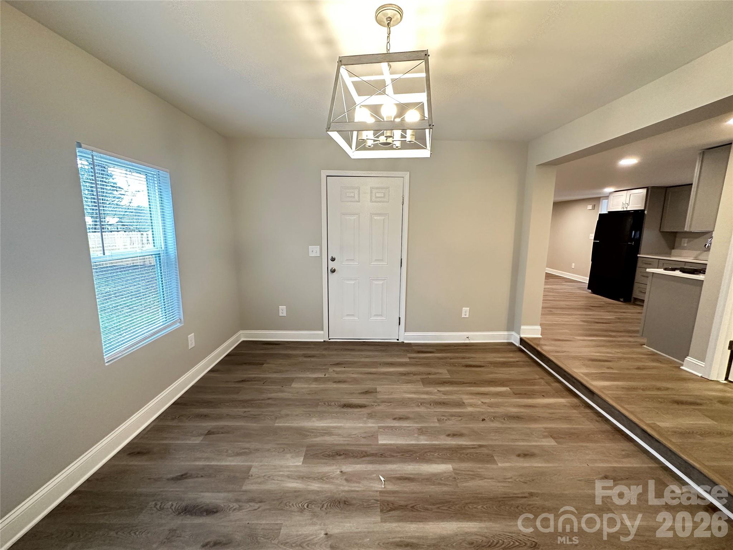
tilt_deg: -10.1
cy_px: 275
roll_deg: -1.6
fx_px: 296
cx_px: 366
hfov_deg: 102.1
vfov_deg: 85.7
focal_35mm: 14
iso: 320
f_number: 2.2
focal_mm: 2.22
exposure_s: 1/60
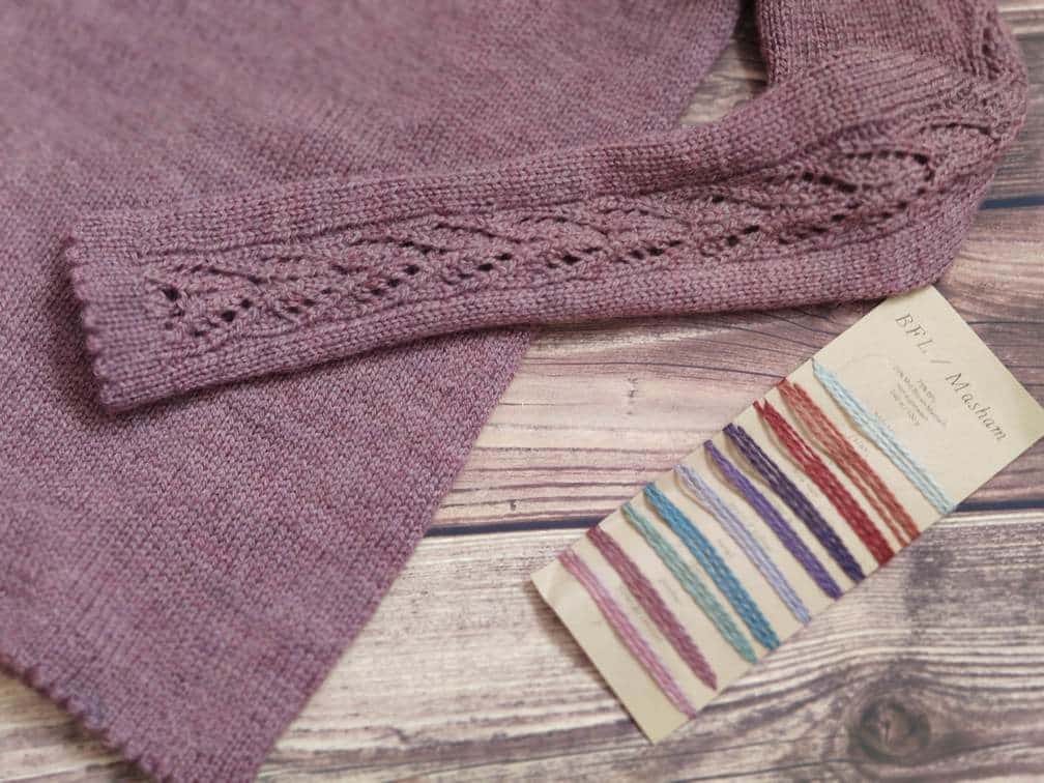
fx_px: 1237
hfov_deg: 45.8
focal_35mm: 41
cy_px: 392
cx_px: 522
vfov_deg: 35.1
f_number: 2
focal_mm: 8.16
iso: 490
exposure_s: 1/50
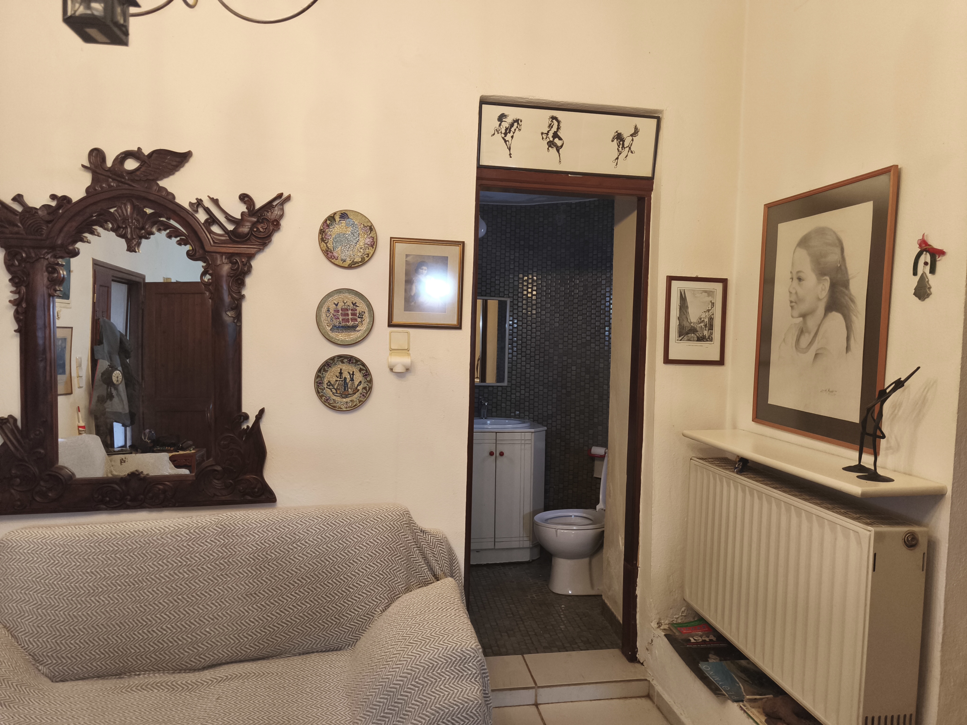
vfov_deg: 58.9
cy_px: 362
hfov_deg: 73.9
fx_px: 643
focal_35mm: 23
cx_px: 484
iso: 640
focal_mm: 5.35
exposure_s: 1/50
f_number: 1.7
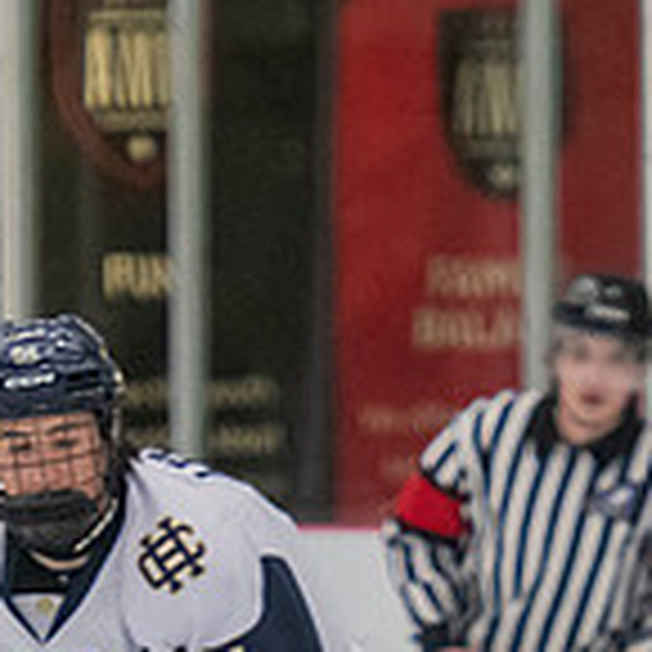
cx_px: 125
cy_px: 1243
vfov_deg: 1.8
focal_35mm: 982
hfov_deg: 1.8
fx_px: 20926
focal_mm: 150
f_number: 3.2
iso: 2000
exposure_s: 1/640
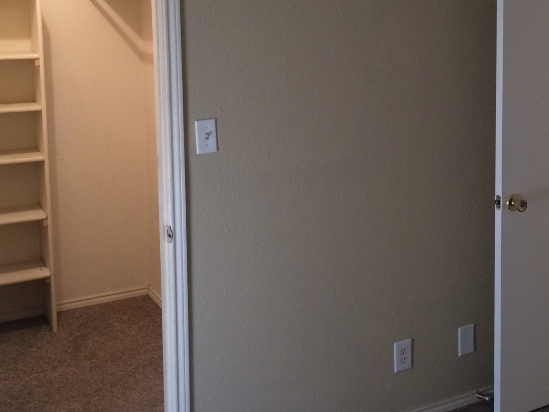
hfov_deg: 35.9
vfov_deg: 27.6
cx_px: 416
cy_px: 99
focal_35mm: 52
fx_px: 825
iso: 160
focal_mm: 4.12
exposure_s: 1/30
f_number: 2.2
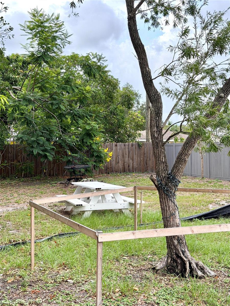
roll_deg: +0.2
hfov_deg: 30.3
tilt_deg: -1.8
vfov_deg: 39.7
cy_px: 153
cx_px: 115
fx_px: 425
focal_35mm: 48
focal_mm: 6.76
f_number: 1.78
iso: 100
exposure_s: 1/987
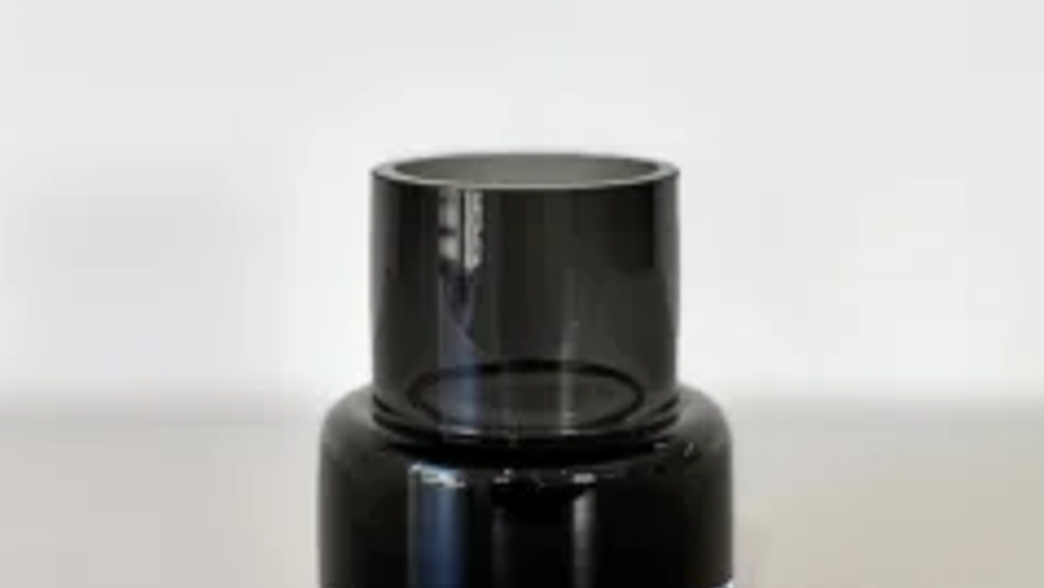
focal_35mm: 88
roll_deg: +1.4
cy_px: 4
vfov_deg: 13.6
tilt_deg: -2.7
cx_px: 535
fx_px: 2437
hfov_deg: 24.2
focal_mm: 6.8
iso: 64
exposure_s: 1/472
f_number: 1.8
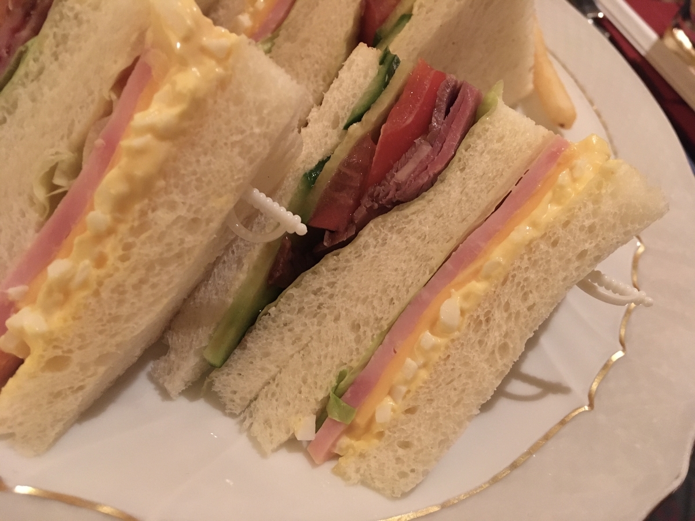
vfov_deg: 48.2
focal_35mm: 29
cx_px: 348
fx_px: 582
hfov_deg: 61.7
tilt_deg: -49.9
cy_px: 260
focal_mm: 4.15
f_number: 2.2
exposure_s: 1/15
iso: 500
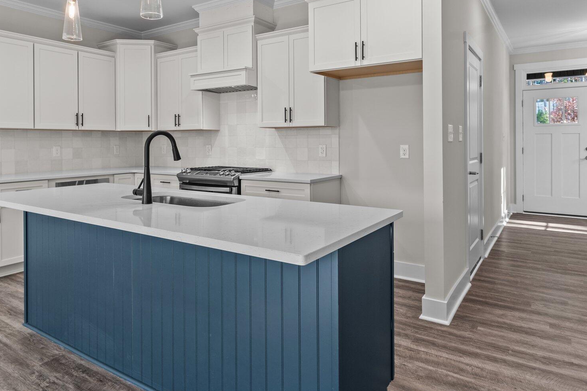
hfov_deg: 71.2
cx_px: 252
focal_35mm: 25
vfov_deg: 50.6
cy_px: 144
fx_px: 407
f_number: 6.3
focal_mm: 18
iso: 400
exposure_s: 1/13
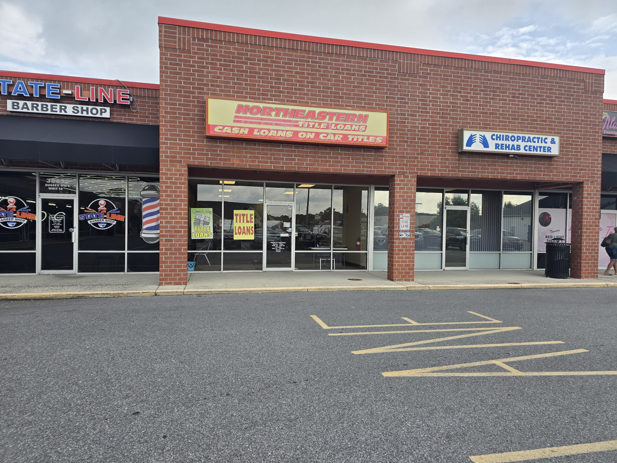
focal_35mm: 23
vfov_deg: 58.9
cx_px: 308
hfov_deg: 73.9
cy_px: 232
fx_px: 410
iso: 12
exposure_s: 1/294
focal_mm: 6.3
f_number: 1.7
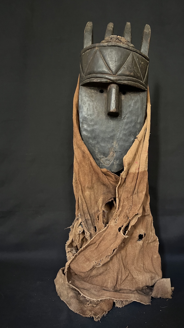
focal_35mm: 29
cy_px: 167
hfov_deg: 40.0
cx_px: 112
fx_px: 252
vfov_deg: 66.1
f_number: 1.6
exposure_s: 1/30
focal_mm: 5.1
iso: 800
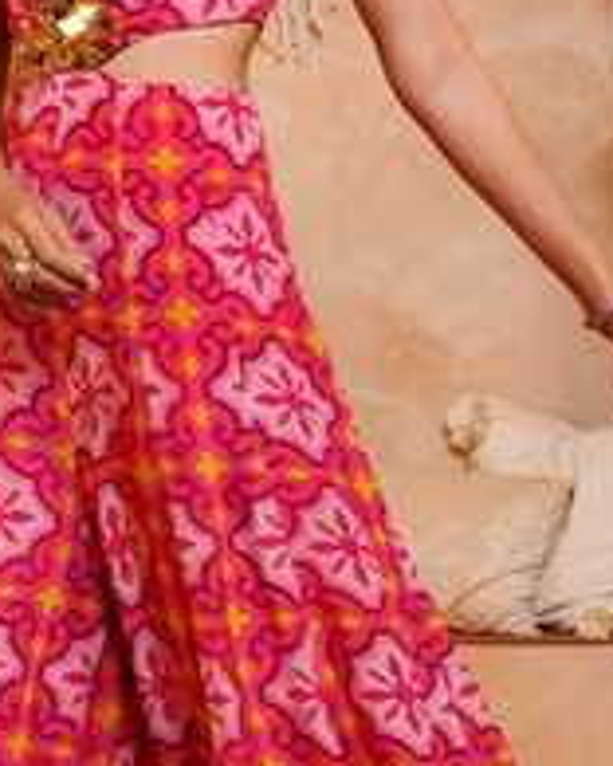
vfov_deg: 20.0
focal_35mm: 96
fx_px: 2177
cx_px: 130
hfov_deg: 15.9
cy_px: 383
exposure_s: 1/200
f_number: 3.5
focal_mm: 25.4
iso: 400
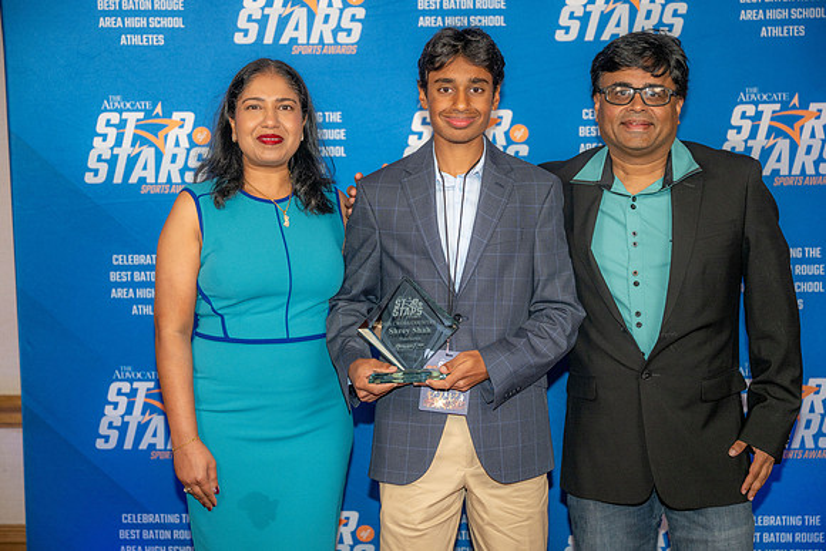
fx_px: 1331
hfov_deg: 34.5
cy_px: 276
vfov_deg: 23.4
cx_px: 413
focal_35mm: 58
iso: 400
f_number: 3.2
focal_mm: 58
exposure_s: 1/200
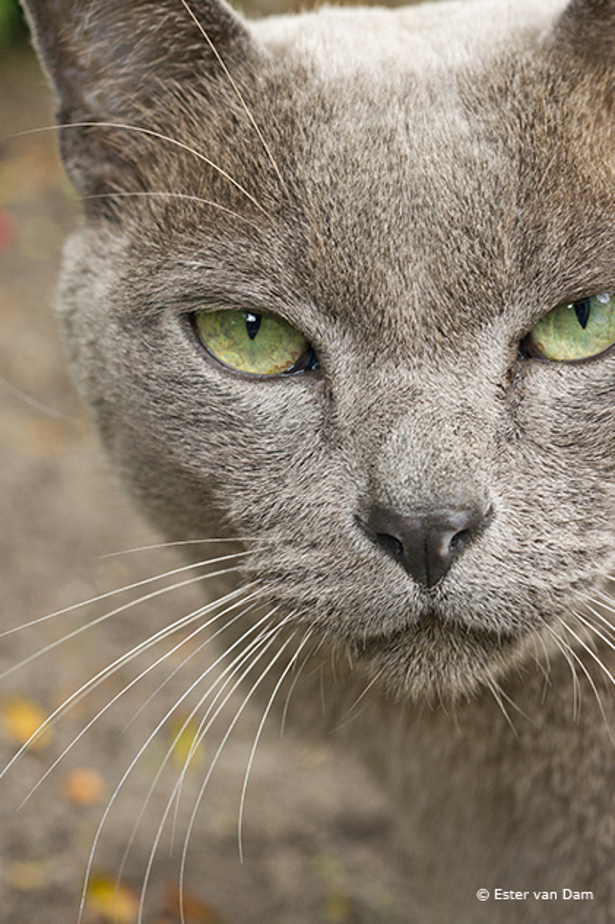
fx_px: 2130
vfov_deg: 24.5
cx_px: 339
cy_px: 426
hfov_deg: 16.4
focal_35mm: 83
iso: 400
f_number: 6.3
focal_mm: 50
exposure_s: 1/60
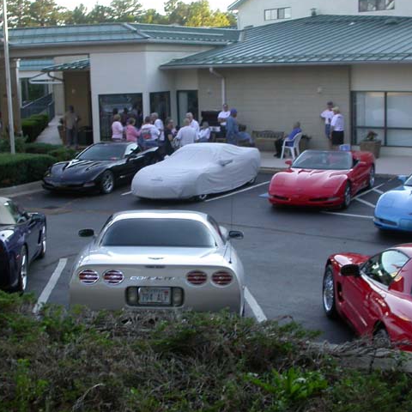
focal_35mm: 56
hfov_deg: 30.5
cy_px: 191
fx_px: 754
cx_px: 168
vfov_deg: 30.5
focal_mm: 7.85
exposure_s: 1/111
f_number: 4.2
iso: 100
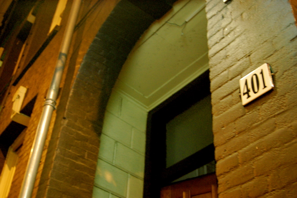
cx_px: 148
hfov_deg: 42.3
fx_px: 384
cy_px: 99
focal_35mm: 46
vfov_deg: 28.9
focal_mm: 31
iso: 1600
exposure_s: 1/4
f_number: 4.5
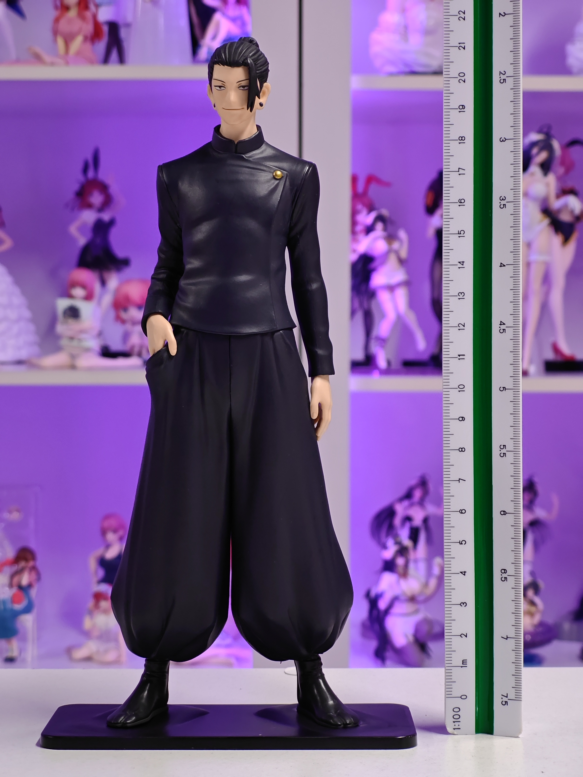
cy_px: 388
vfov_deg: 24.4
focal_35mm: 80
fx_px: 1796
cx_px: 292
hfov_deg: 18.4
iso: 800
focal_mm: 7.48
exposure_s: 1/33.3
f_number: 2.4
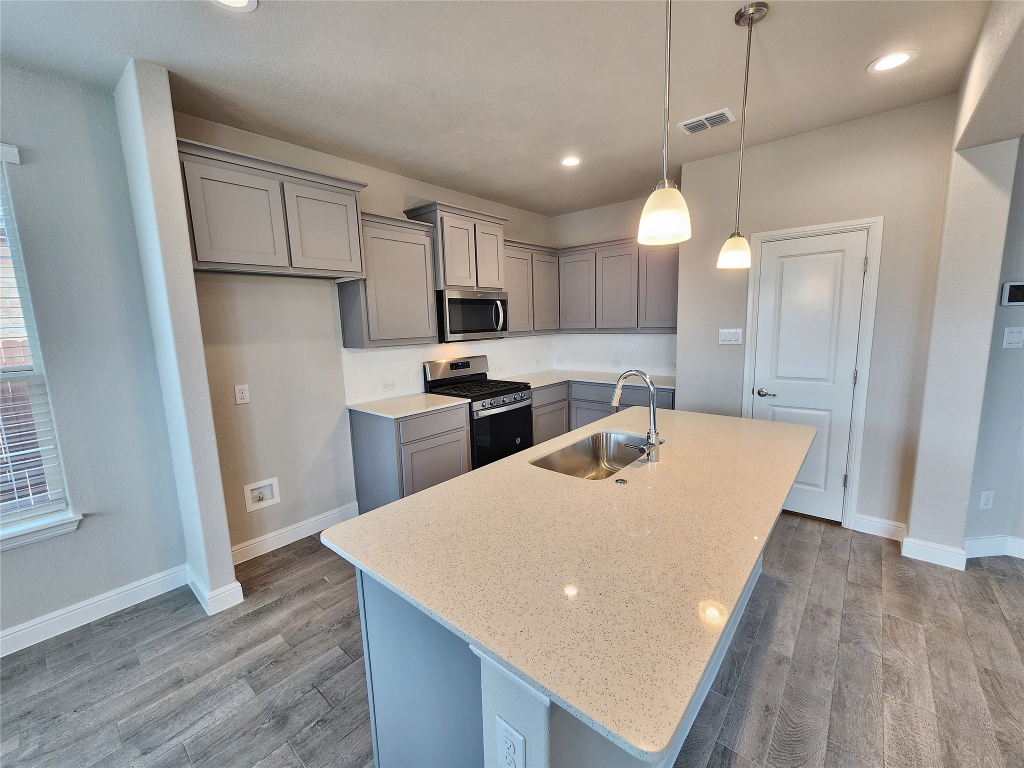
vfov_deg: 89.9
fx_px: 385
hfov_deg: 106.2
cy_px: 384
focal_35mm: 13
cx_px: 512
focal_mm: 2.2
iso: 100
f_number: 2.2
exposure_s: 1/60
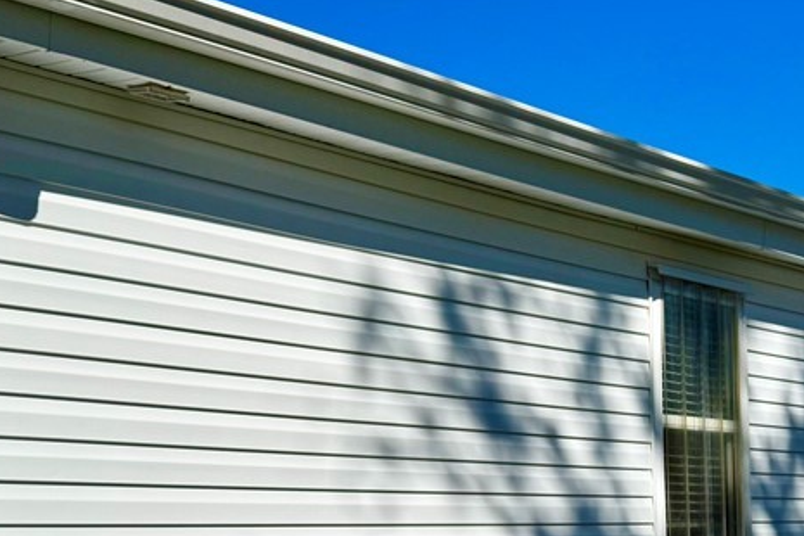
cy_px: 517
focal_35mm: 55
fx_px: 1228
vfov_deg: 23.7
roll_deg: +1.5
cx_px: 503
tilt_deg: +1.8
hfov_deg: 36.0
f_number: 1.78
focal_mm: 6.76
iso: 64
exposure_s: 1/14286
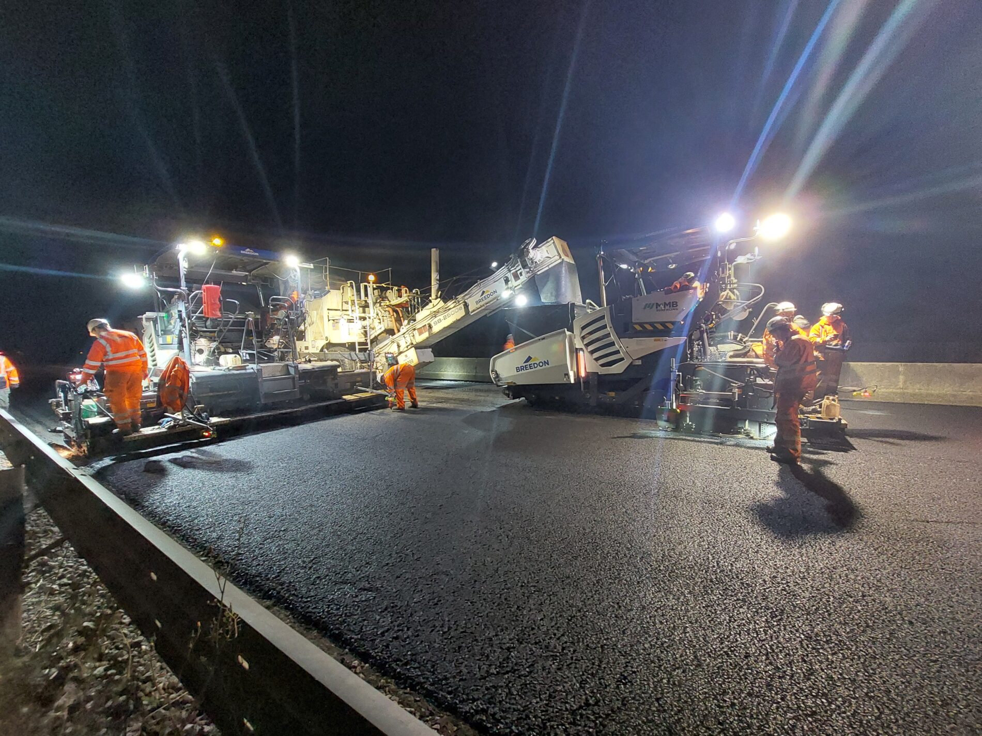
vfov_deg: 89.9
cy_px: 368
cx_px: 491
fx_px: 369
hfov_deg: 106.2
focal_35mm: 13
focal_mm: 1.74
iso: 500
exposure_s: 1/25
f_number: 2.2
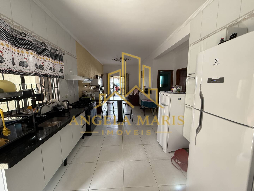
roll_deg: +0.1
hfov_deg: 102.1
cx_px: 127
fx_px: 103
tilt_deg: -6.2
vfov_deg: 85.7
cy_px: 96
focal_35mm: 14
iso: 250
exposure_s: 1/120
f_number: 2.2
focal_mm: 2.22
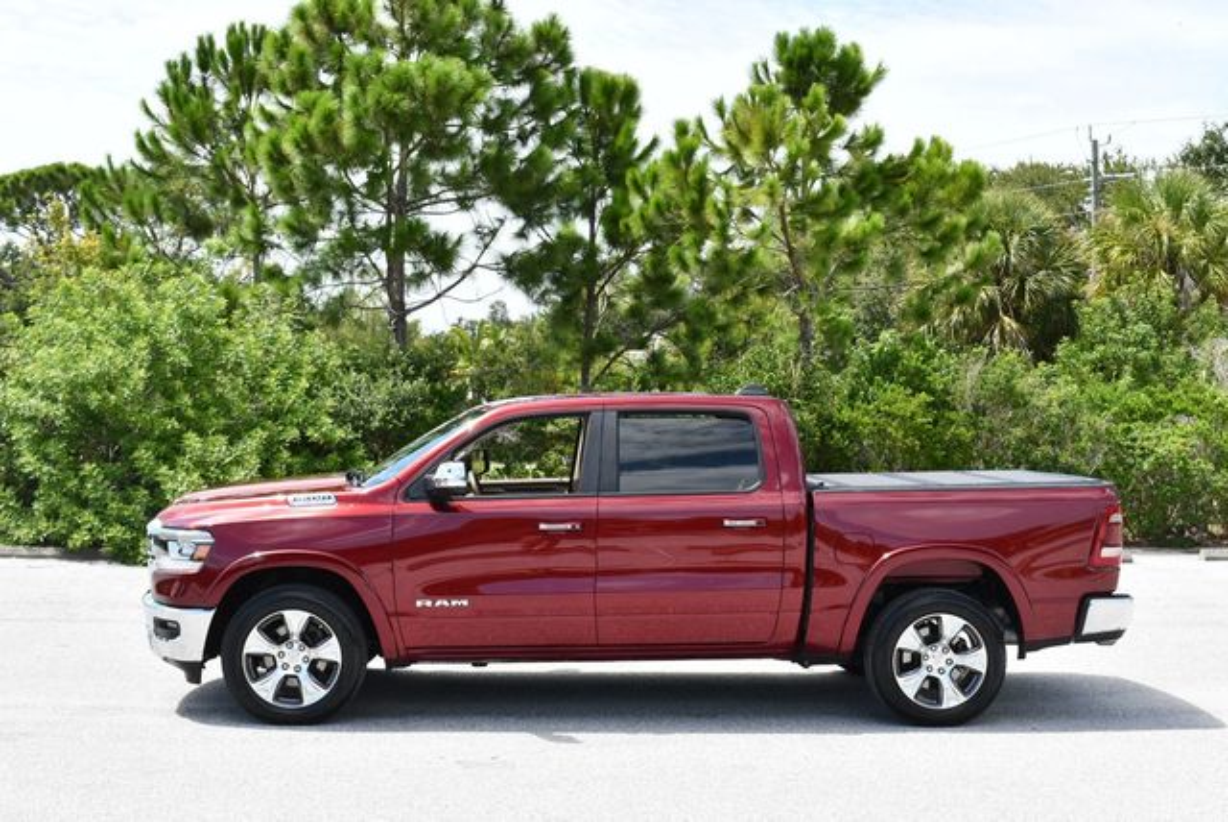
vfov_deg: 28.1
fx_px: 1639
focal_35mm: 48
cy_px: 411
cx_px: 614
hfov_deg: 41.1
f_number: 8
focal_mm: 24
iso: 200
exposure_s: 1/250
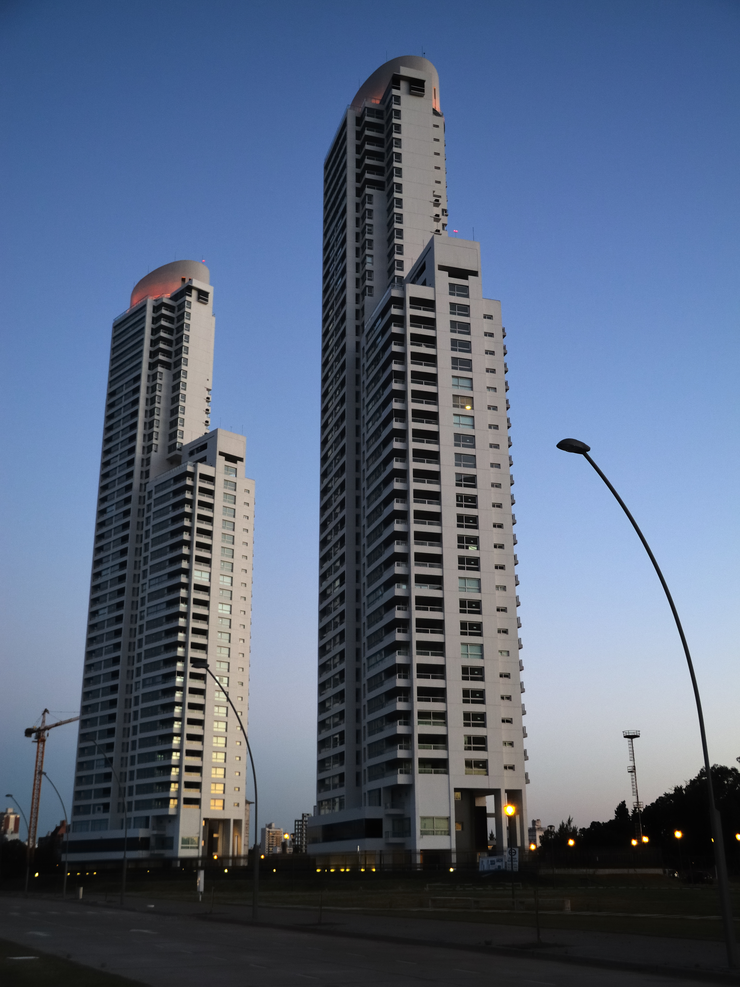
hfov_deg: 37.7
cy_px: 494
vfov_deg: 49.0
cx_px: 370
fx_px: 1083
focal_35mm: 38
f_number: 3.2
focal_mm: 8.1
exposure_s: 1/20
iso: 100
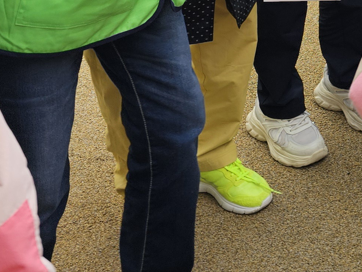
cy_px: -140
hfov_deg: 24.5
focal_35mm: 73
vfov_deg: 17.9
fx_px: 764
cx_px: 417
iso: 12
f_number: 1.7
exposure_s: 1/182
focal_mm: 6.3
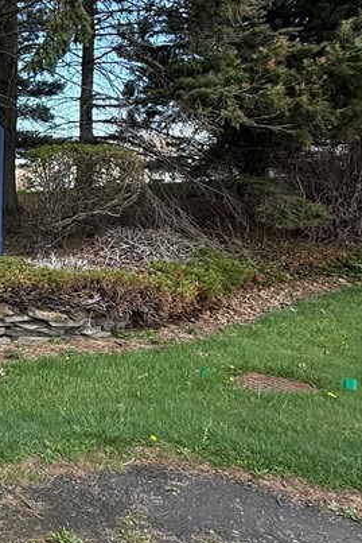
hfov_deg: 28.2
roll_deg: -1.1
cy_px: 216
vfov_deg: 51.5
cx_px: -133
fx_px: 558
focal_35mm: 37
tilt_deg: -1.5
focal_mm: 2.22
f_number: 2.2
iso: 50
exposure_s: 1/585
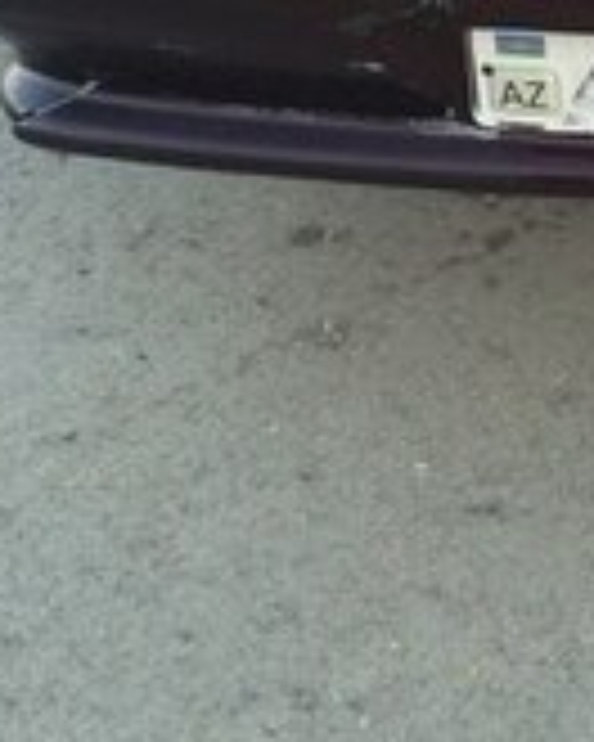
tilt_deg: -32.1
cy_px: -216
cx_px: 734
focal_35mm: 85
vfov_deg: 20.6
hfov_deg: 17.2
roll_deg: +2.1
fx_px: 1868
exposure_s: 1/120
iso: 50
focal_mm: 4.15
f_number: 2.2
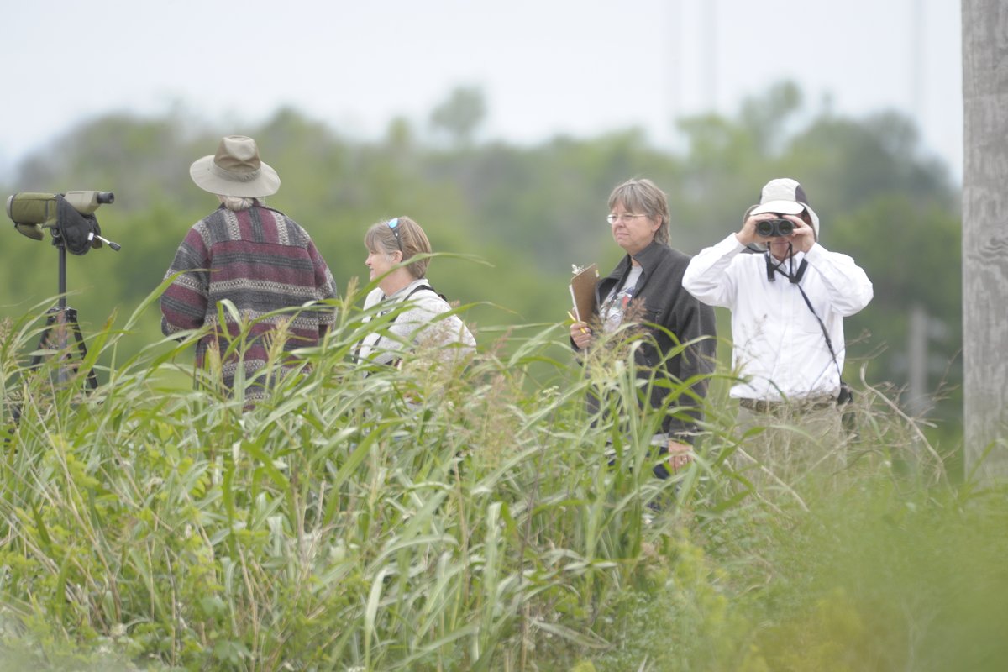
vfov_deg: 2.1
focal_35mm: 650
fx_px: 18199
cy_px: 336
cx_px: 504
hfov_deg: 3.2
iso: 1600
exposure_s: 1/800
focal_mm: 650
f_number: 6.7
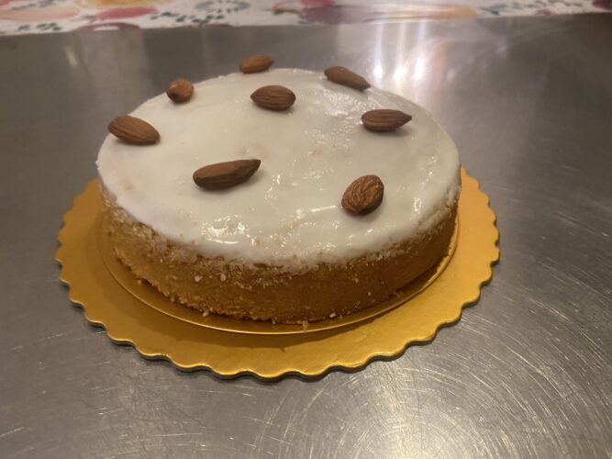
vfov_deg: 53.0
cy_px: 230
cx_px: 306
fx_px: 460
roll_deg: +0.8
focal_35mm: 26
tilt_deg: -36.4
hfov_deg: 67.3
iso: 400
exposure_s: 1/50
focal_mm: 4.25
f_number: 1.8
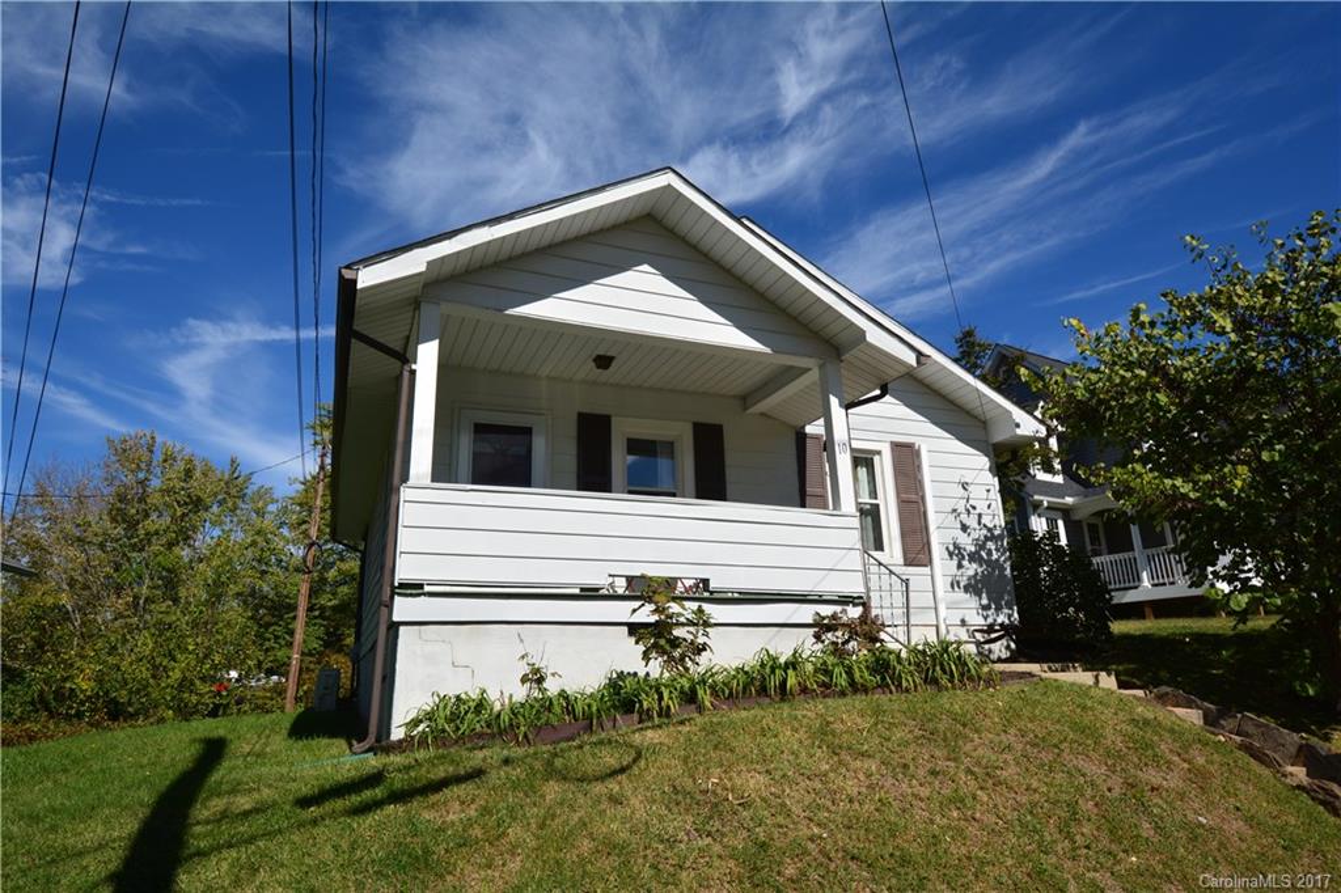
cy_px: 446
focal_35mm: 22
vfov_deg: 56.1
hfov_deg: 77.3
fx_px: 838
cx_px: 670
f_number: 11
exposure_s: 1/400
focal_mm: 15
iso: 200
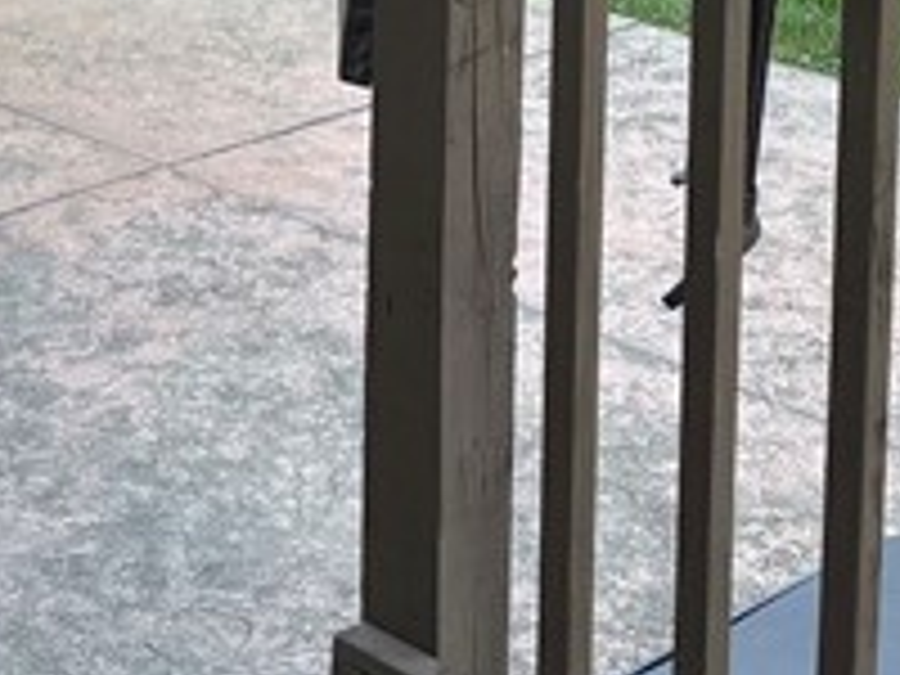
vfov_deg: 10.7
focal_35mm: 133
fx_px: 3458
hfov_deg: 14.8
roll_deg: -0.4
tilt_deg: -11.5
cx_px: 346
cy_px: -396
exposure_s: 1/512
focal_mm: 5.96
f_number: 1.6
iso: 50
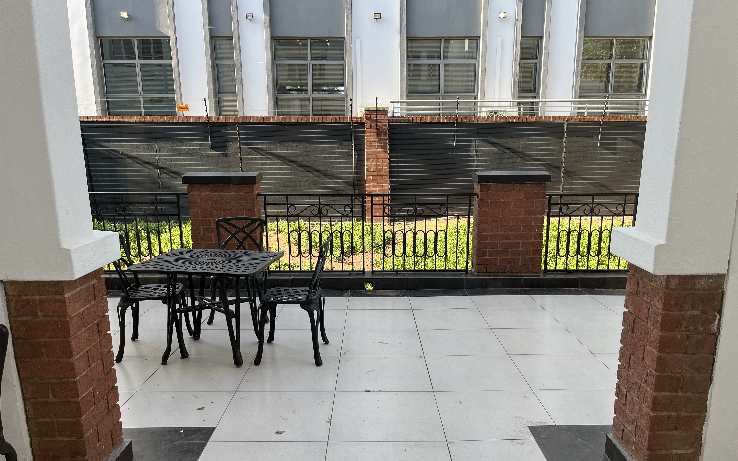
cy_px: 276
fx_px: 563
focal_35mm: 28
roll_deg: -0.4
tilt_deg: -14.9
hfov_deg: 66.5
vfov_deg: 44.3
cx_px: 372
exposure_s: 1/463
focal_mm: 5.1
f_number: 1.6
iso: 50
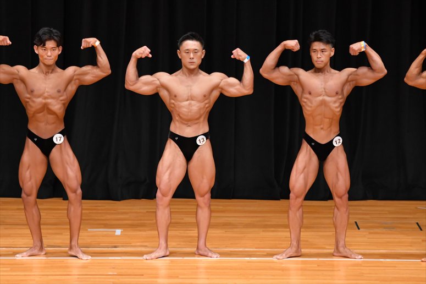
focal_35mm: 270
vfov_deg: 5.1
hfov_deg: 7.6
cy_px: 142
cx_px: 213
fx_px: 3193
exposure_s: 1/400
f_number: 5.6
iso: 4000
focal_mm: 180
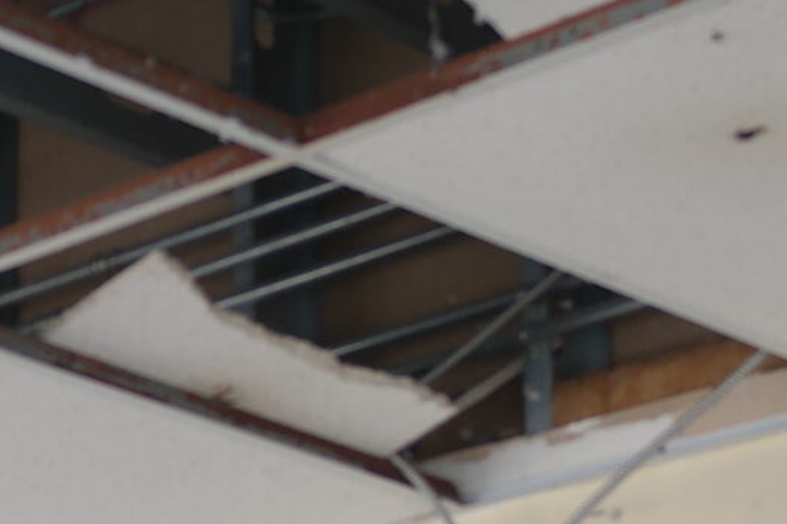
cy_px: 507
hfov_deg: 12.8
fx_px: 3235
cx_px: -573
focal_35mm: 148
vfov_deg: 9.2
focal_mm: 20
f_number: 3.5
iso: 200
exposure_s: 1/60
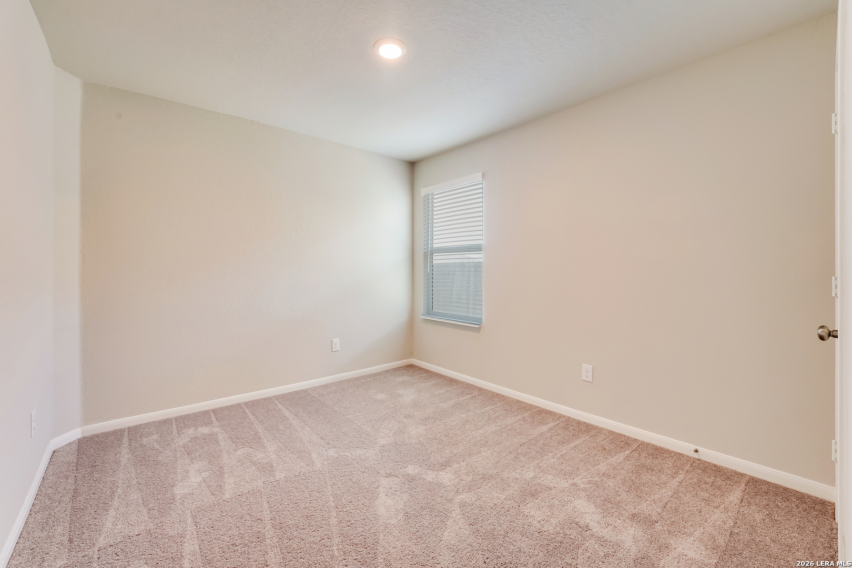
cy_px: 284
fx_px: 346
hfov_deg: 101.9
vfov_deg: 78.8
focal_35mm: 15
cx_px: 426
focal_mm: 14.6
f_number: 11
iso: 320
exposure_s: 1/30
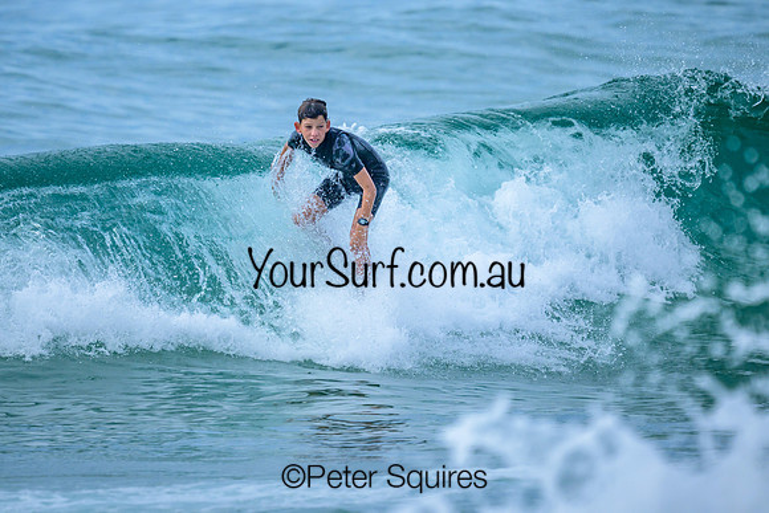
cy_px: 177
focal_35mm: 1073
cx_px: 323
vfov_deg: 1.3
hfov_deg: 1.9
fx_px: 22925
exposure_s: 1/3200
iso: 400
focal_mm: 800
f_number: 6.3
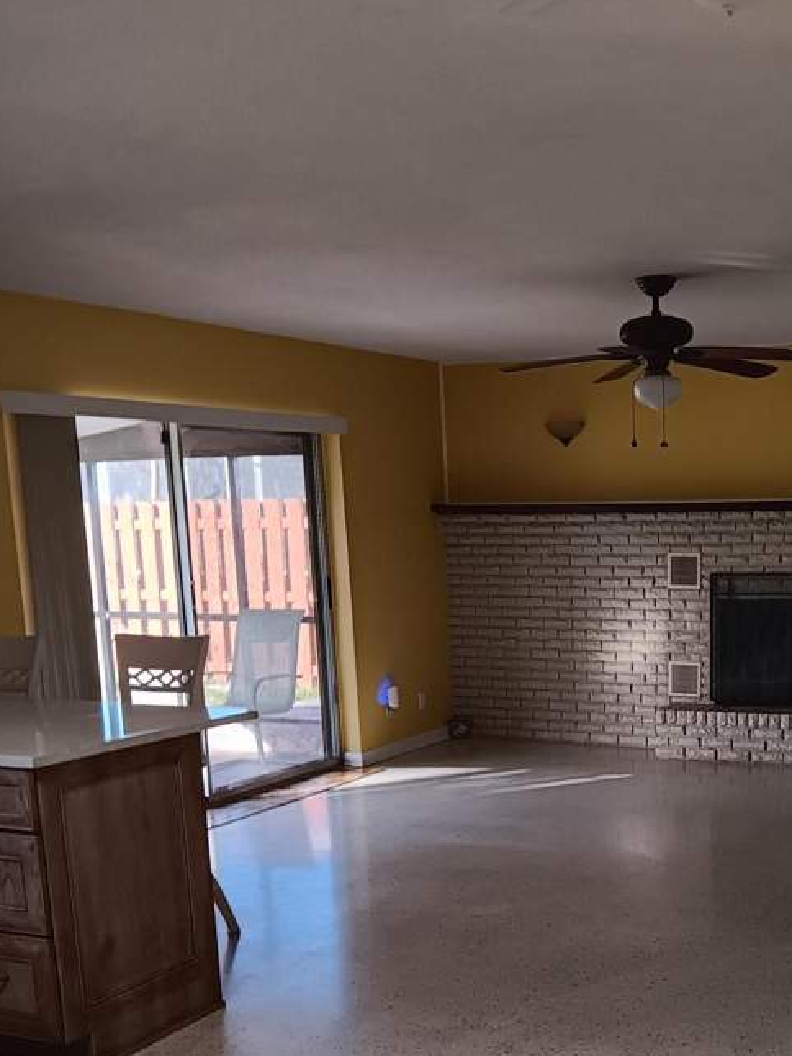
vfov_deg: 42.6
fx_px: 1311
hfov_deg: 32.7
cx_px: 630
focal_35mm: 43
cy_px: 783
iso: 80
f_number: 1.8
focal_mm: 3.98
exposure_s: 1/24.4
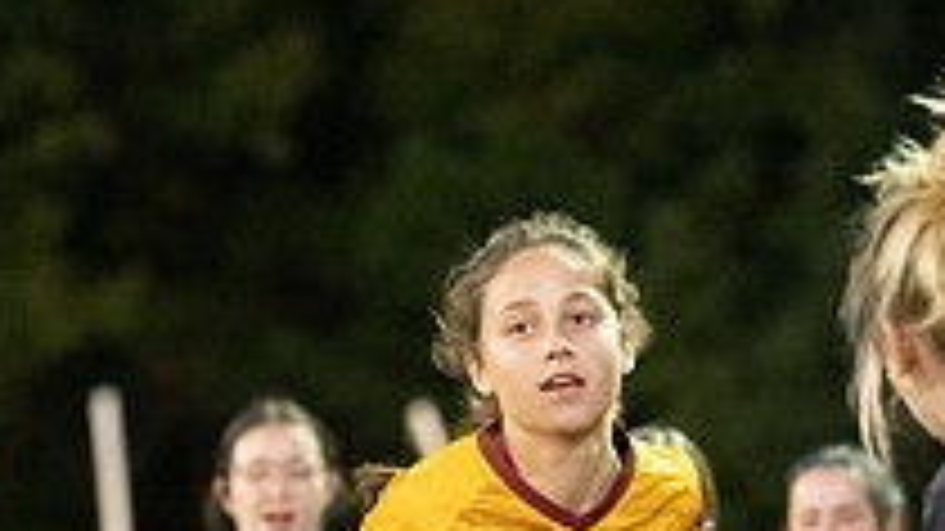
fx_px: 8618
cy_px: 709
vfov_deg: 3.5
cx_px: 472
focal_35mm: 344
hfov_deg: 6.3
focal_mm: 105
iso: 16000
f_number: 2.8
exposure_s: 1/640
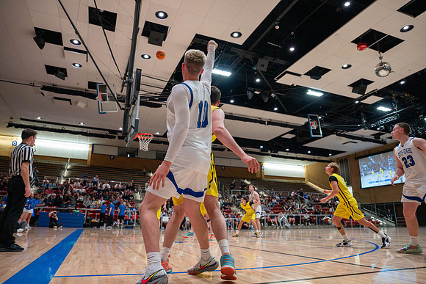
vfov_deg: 53.2
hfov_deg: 73.7
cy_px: 142
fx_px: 284
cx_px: 213
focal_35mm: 24
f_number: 3.2
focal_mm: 24
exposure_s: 1/640
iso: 6400
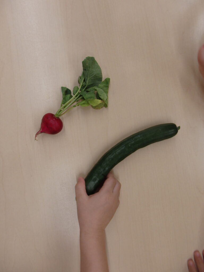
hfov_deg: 54.9
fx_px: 196
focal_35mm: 25
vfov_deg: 69.4
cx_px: 102
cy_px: 136
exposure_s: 1/100
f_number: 3
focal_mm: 4.5
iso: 125
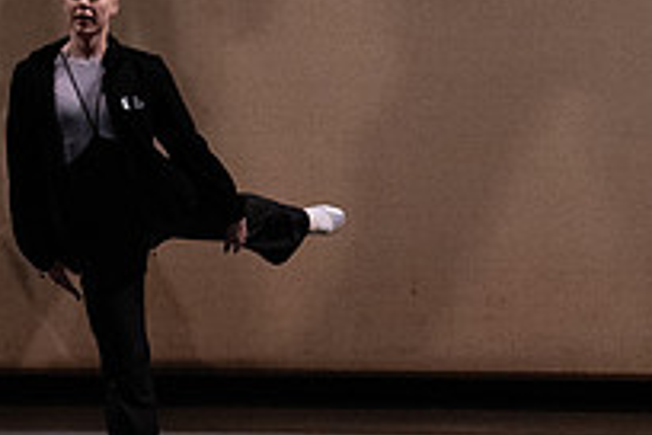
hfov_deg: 4.0
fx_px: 9381
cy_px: -21
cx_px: 54
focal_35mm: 518
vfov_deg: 2.7
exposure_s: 1/500
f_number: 6.3
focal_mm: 182
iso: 12800
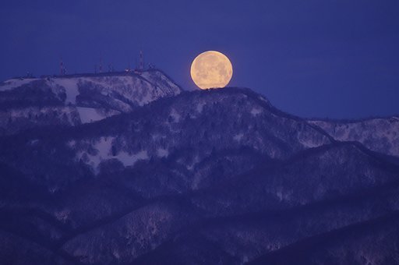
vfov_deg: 3.0
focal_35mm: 450
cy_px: 132
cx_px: 200
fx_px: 4981
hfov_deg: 4.6
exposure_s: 1/400
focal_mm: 300
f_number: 5.6
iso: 1600
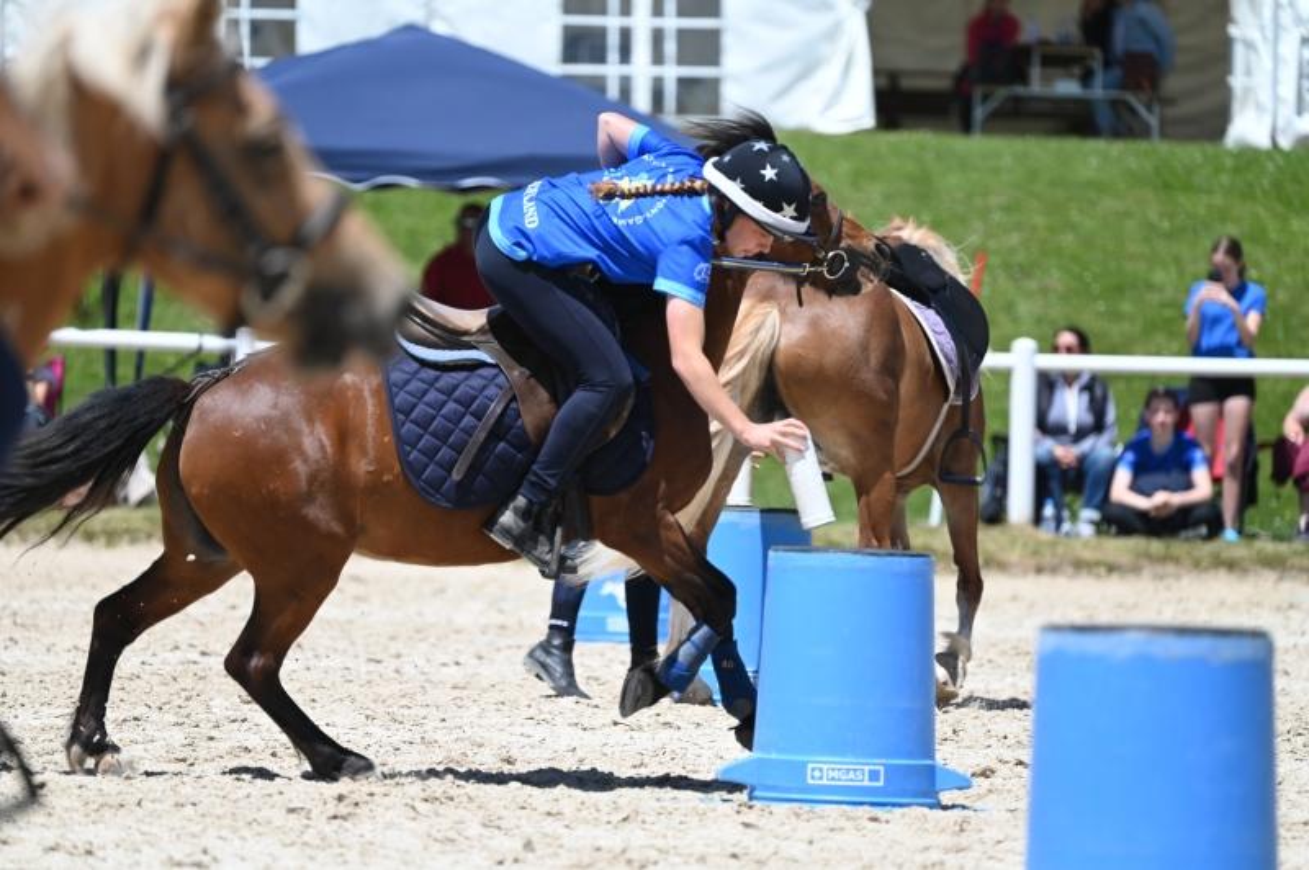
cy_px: 435
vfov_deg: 4.6
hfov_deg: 6.9
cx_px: 654
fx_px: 10899
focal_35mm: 300
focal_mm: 300
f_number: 5.3
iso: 250
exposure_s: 1/1250
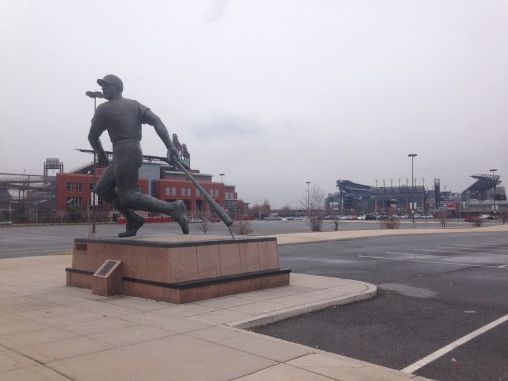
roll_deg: +0.4
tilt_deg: +2.9
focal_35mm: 33
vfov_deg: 42.9
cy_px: 190
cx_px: 254
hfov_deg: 55.4
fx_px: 484
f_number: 2.4
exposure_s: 1/1004
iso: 50
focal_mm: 4.12
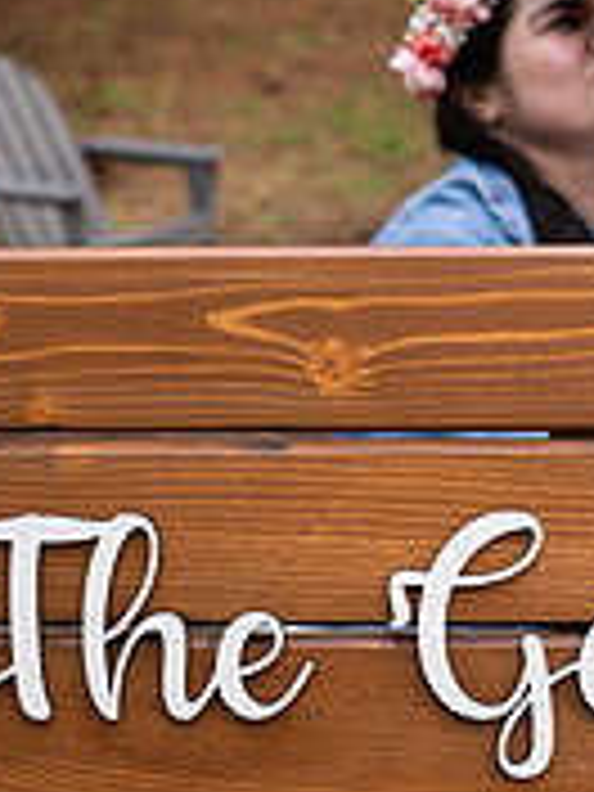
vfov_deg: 25.6
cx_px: 594
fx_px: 1739
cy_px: 295
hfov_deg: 18.9
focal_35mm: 76
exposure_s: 1/250
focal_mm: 24
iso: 400
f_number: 2.8
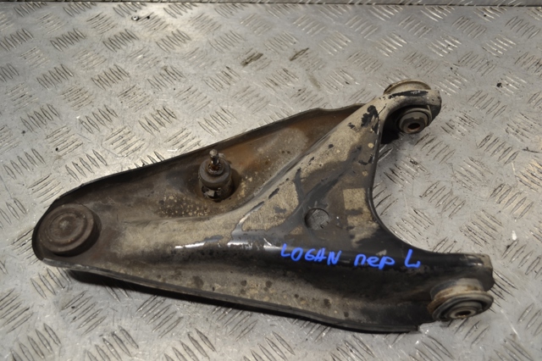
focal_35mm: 36
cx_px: 271
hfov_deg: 53.2
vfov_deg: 36.8
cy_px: 180
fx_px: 542
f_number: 4
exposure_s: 1/40
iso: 100
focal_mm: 24
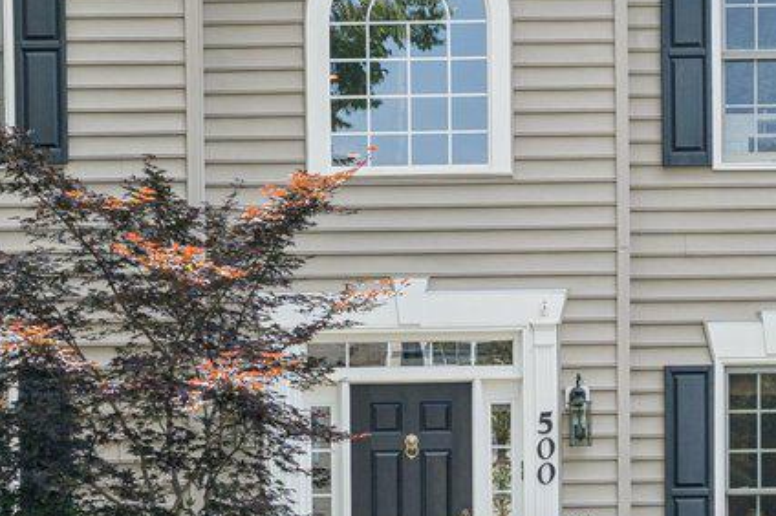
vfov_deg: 11.6
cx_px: 379
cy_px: 263
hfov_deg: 17.3
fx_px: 2550
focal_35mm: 118
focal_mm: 24.5
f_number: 8
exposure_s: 1/100
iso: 100
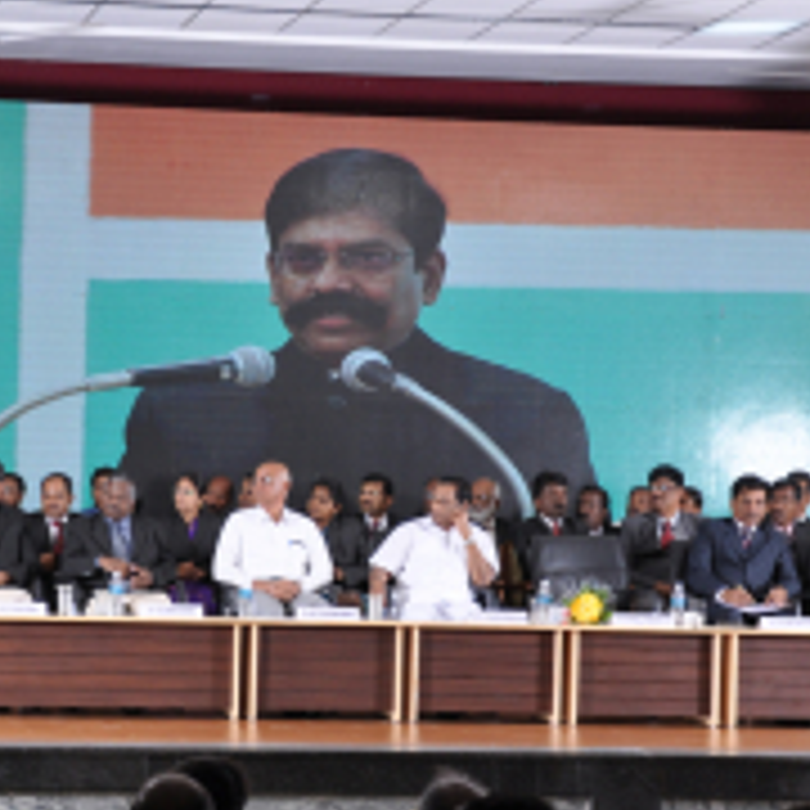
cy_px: 612
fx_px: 3203
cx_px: 162
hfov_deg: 14.3
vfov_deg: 14.4
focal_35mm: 121
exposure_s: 1/160
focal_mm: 38
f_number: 7.1
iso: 250
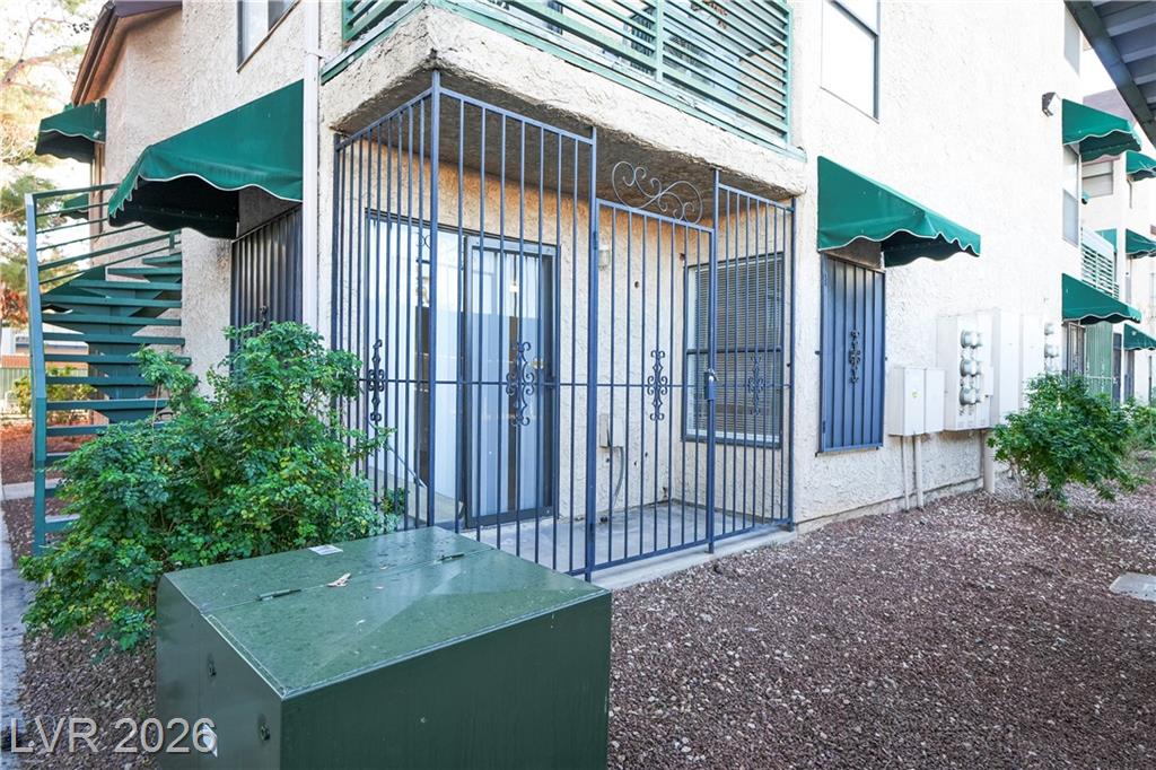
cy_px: 385
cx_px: 578
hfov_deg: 90.0
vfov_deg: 67.3
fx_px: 578
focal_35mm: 18
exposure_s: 1/60
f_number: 4
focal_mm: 12
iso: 125
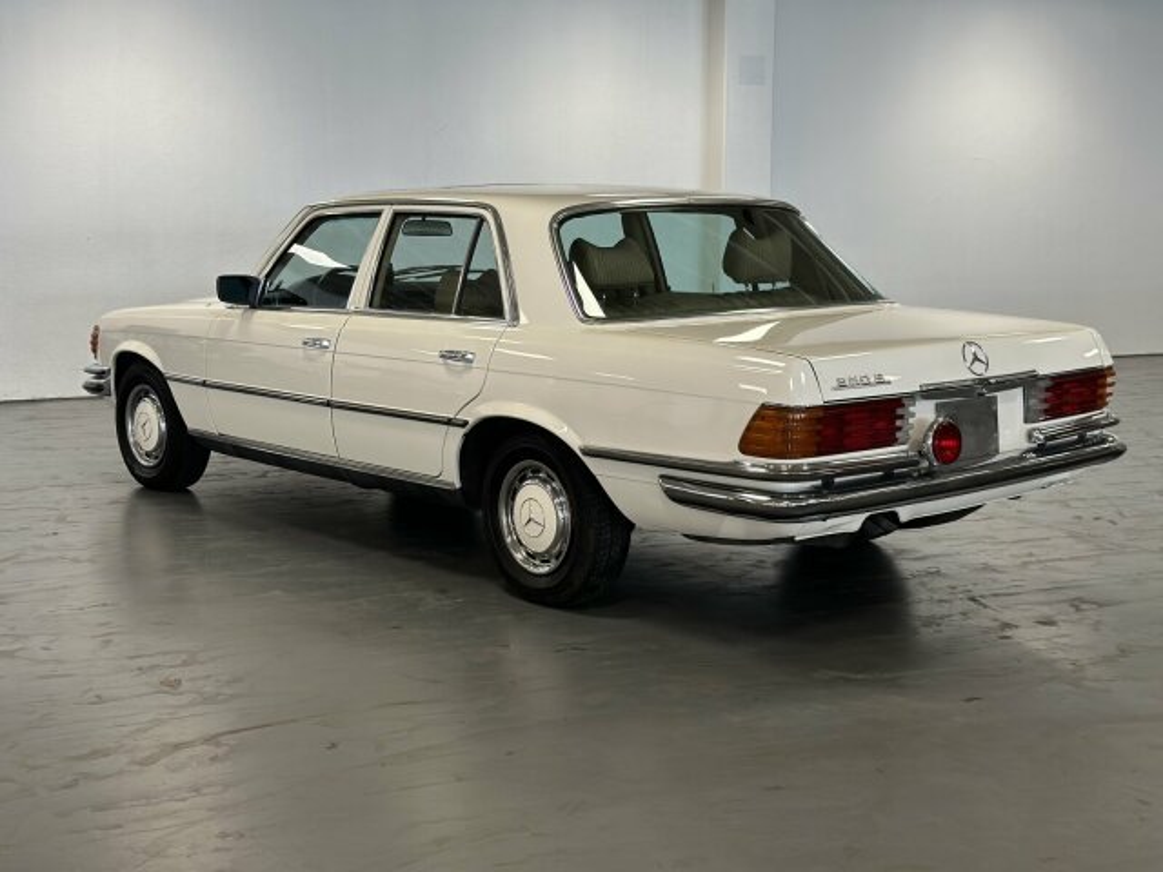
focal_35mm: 48
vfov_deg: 30.3
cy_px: 436
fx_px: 1613
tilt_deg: -9.6
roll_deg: +0.0
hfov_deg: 39.7
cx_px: 582
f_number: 1.78
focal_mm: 6.86
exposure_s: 1/121
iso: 100
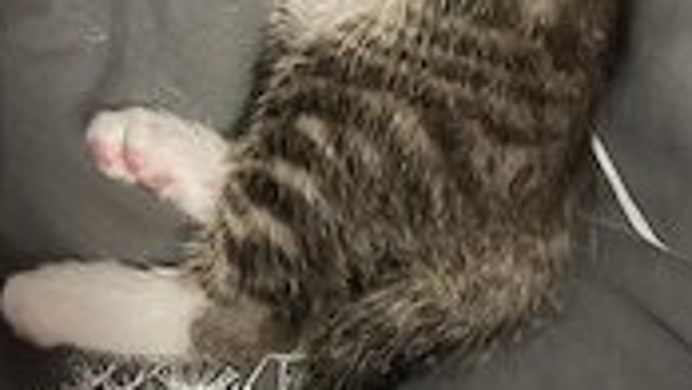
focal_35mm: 65
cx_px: 294
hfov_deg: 32.3
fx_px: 1193
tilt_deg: -66.8
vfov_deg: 16.0
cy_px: -294
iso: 800
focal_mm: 5.1
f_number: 1.6
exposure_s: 1/9
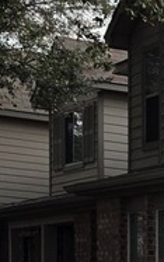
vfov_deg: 10.5
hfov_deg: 5.8
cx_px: 704
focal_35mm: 188
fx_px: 1343
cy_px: 469
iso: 80
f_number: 1.7
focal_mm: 6.3
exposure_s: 1/4539
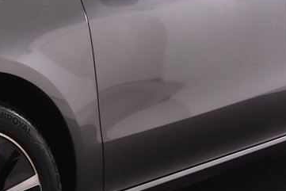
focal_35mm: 117
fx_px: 930
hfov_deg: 17.0
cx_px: -21
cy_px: 88
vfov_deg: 11.7
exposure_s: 1/60
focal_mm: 22
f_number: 4
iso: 1600
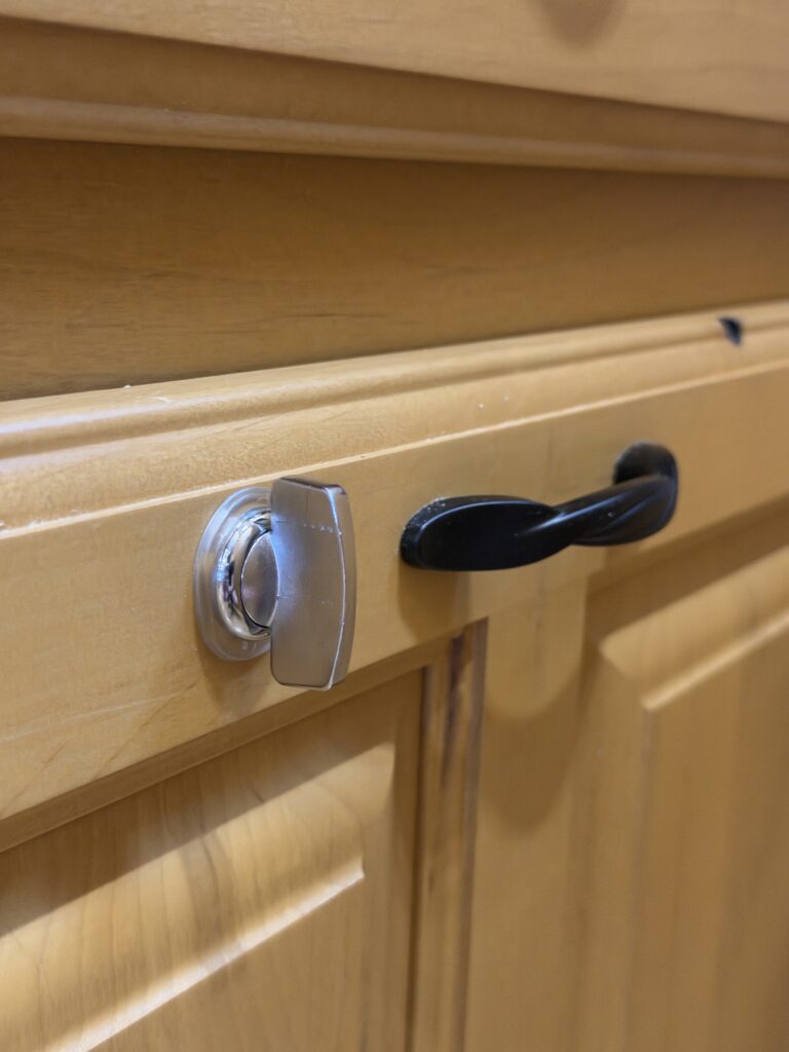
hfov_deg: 30.3
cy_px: 526
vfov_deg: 39.7
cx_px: 394
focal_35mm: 48
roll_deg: -1.8
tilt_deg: -12.2
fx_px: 1459
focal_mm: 6.76
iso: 640
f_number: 1.78
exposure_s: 1/30
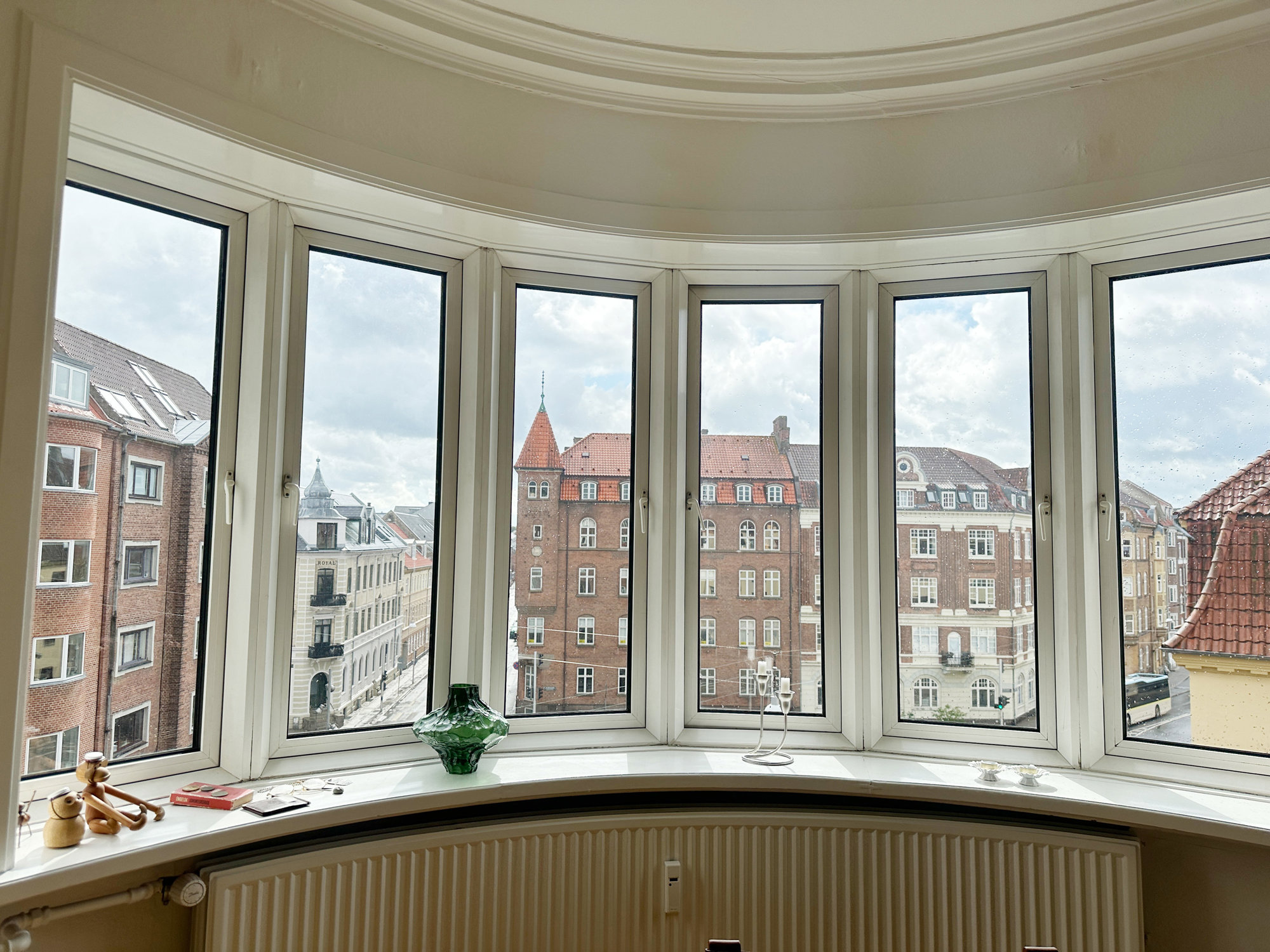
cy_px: 476
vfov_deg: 56.8
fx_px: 881
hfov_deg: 71.6
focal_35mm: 24
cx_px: 635
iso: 80
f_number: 1.78
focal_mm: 6.86
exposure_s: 1/2967
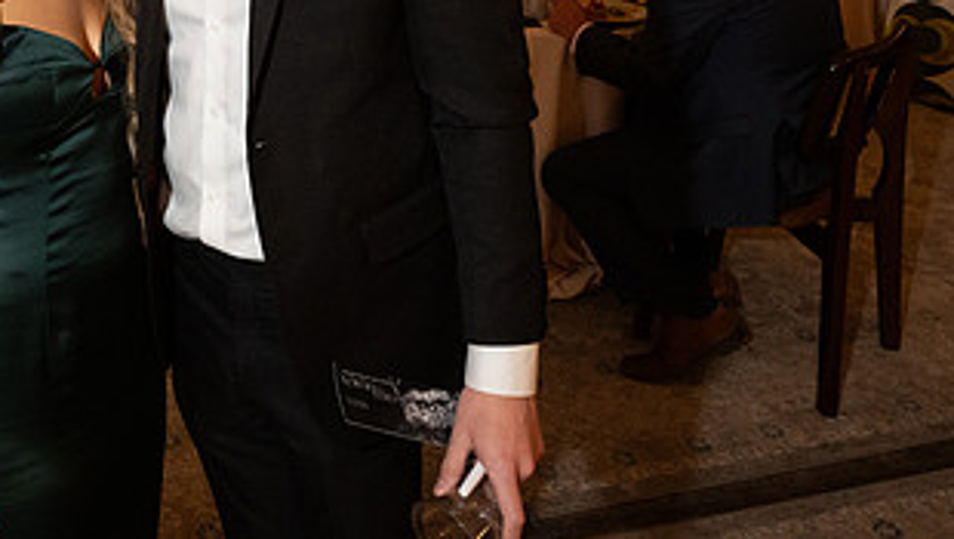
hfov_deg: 41.1
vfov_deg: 23.9
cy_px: -54
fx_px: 1190
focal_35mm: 47
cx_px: 138
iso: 3200
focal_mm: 24
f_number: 5.6
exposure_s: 1/60
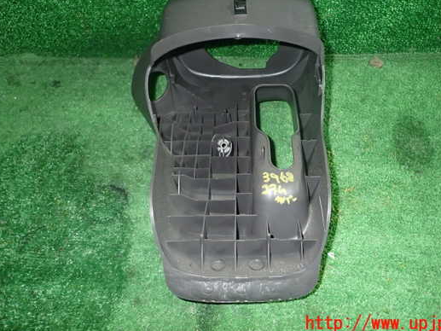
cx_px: 242
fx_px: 370
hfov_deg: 61.5
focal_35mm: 29
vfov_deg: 48.1
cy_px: 142
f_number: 5.6
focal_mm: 4.5
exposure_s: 1/30
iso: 400
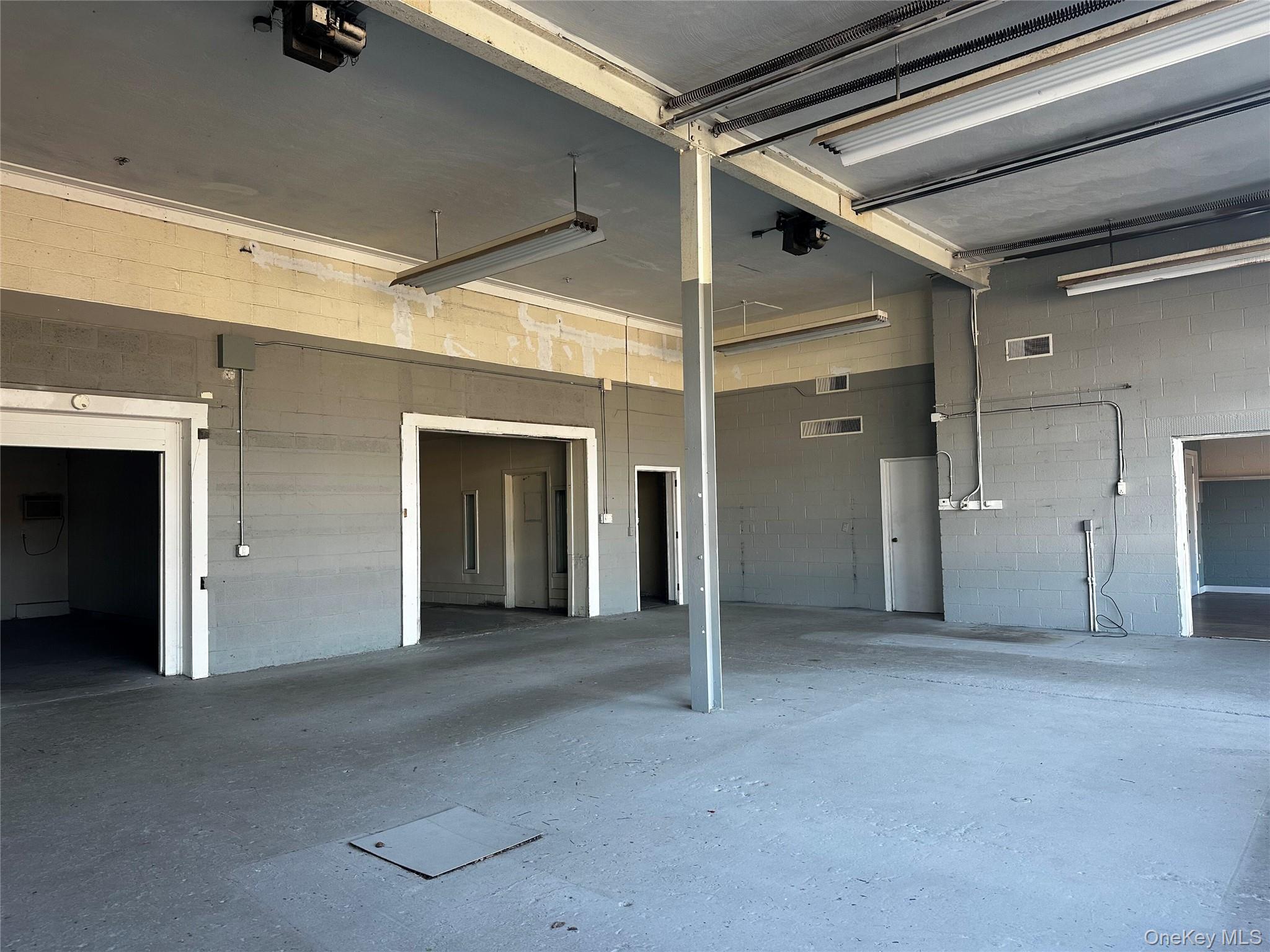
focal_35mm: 24
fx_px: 881
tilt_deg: +2.4
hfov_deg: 71.6
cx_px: 635
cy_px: 476
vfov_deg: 56.8
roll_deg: +0.7
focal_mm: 6.86
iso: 125
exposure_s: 1/121
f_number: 1.78
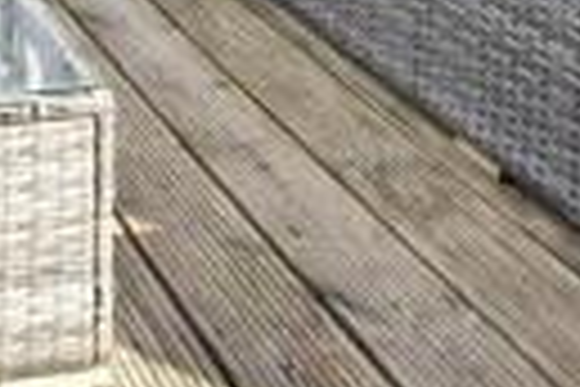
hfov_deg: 24.1
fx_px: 1224
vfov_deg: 14.1
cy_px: -452
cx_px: -126
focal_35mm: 76
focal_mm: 10
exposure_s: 1/200
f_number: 16
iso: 400
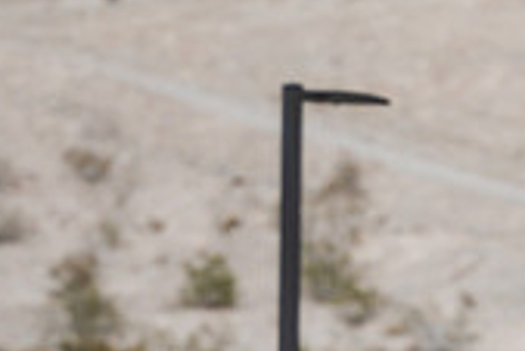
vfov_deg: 1.6
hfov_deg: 2.4
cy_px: 606
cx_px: 443
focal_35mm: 847
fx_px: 12362
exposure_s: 1/3200
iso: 160
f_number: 3.2
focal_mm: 200
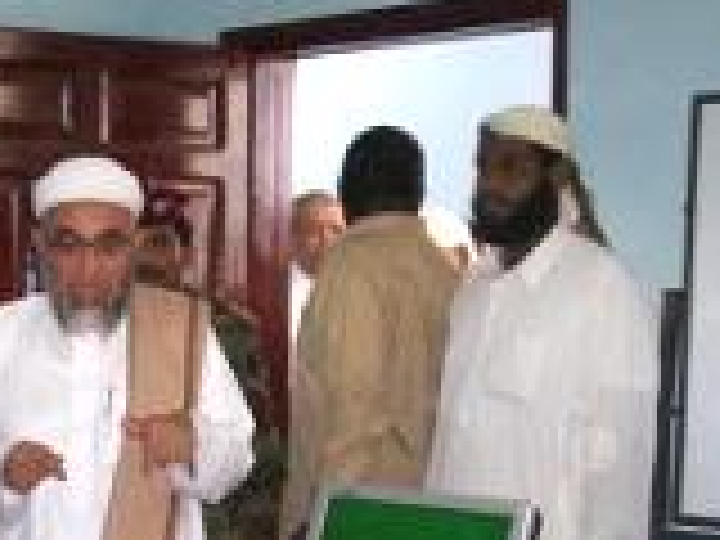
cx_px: 65
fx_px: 1810
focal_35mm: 87
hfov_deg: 22.0
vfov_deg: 16.6
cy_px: 542
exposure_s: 1/64
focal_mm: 5.9
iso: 140
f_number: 4.5
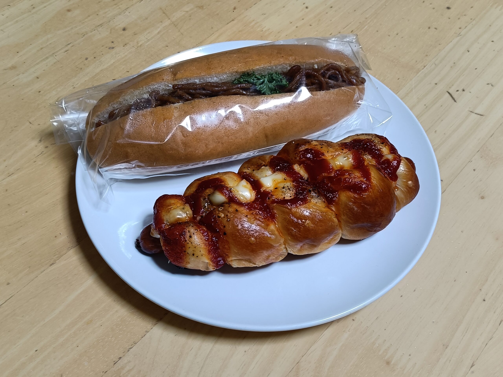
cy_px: 188
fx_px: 596
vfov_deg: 35.1
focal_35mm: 41
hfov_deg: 45.8
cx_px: 252
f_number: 1.7
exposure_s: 1/50
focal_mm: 4.7
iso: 200
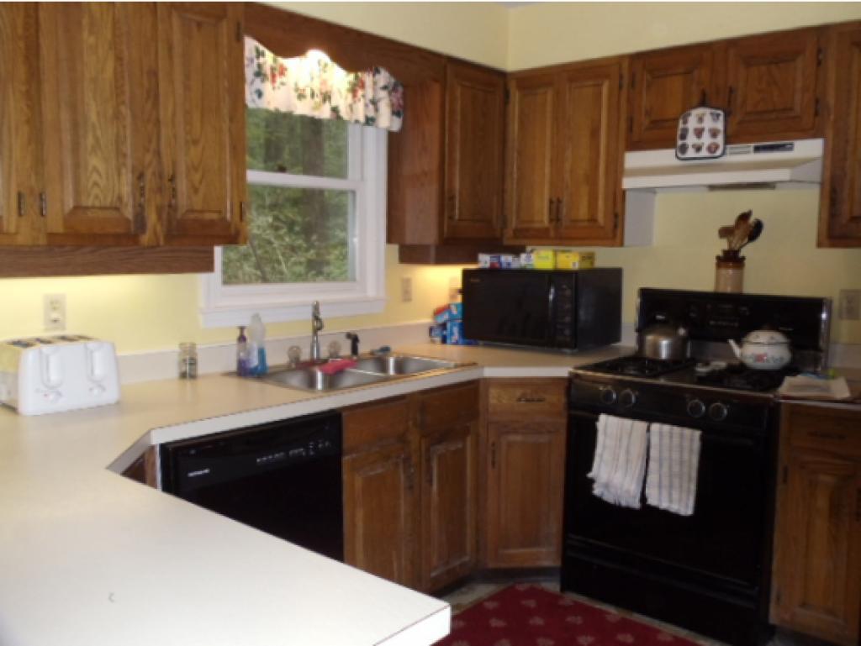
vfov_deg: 32.9
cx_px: 430
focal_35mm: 44
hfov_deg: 42.9
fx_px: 1095
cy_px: 323
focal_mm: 6
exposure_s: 1/30
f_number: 3.5
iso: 400
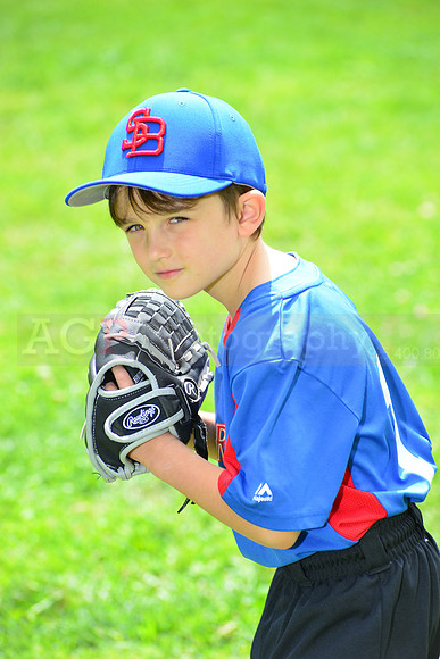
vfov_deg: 10.3
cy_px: 330
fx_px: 3664
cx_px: 220
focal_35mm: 200
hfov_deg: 6.9
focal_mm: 200
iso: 200
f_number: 8
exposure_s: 1/200
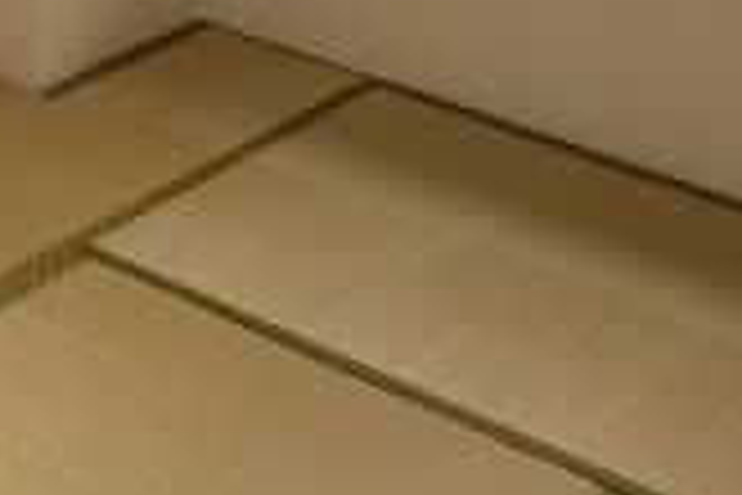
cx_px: -270
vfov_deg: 12.0
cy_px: -295
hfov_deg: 17.5
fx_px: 2226
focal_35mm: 108
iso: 100
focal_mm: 4.7
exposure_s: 1/80
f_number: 2.9
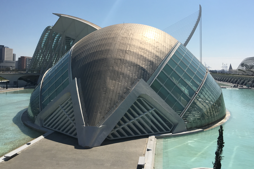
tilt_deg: +3.7
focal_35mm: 38
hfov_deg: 50.7
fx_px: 268
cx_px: 121
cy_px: 54
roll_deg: -1.7
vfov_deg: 34.7
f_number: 2.2
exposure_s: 1/4049
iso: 25
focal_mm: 4.15
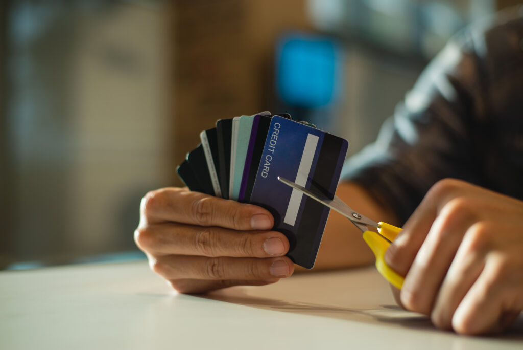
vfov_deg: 27.0
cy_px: 175
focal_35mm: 50
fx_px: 727
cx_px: 262
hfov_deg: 39.6
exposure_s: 1/200
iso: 100
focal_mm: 50
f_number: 2.8
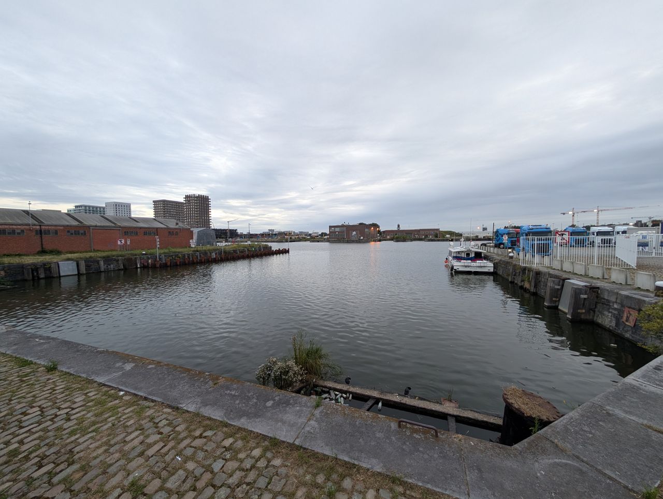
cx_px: 332
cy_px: 250
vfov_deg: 94.6
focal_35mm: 12
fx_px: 230
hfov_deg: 110.5
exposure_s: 1/23.8
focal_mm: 2.02
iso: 64
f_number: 1.7
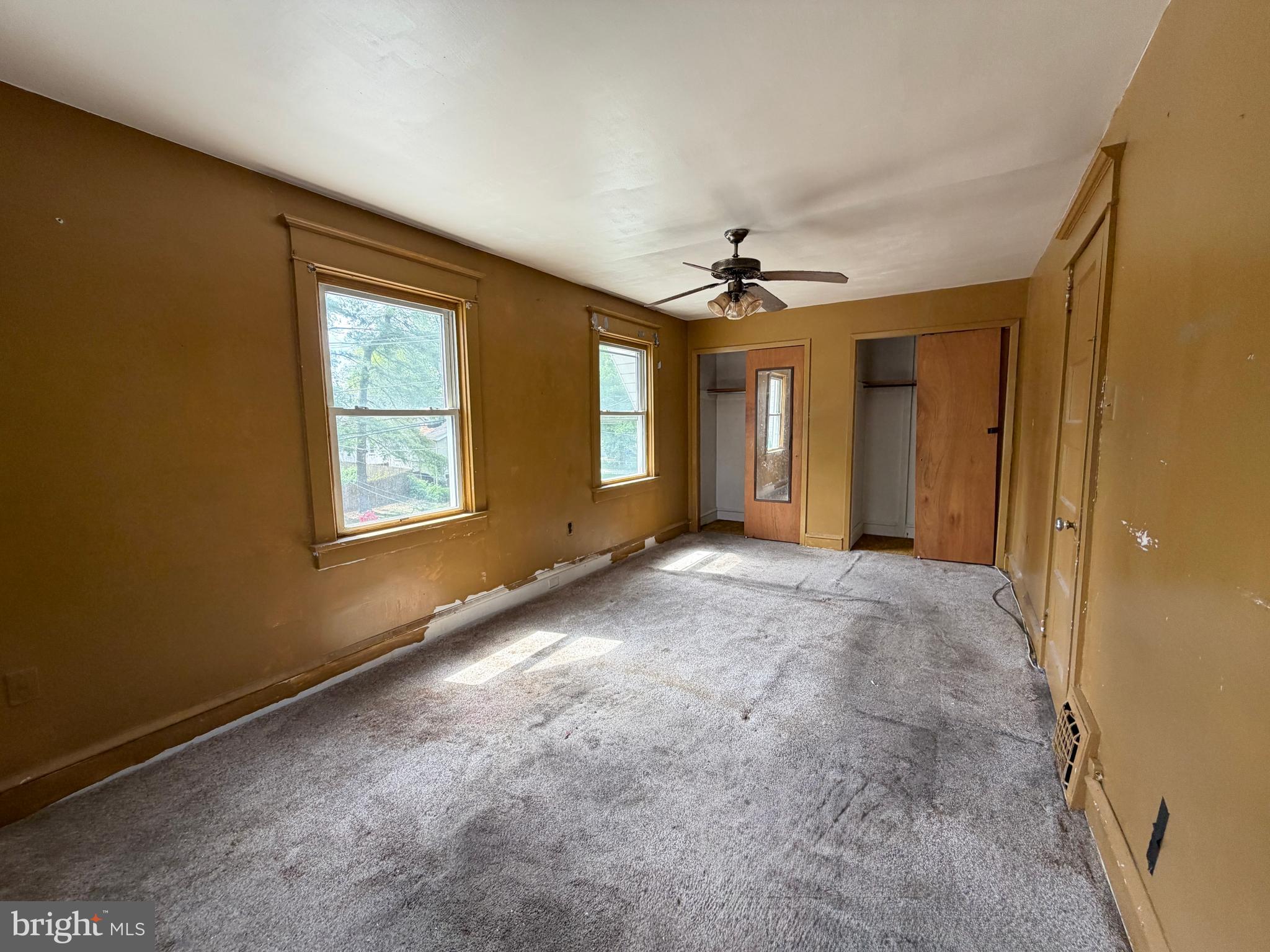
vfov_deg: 85.7
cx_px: 635
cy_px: 476
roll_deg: +2.1
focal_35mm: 14
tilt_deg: -7.7
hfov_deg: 102.1
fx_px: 514
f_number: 2.2
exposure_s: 1/121
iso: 100
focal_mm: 2.22
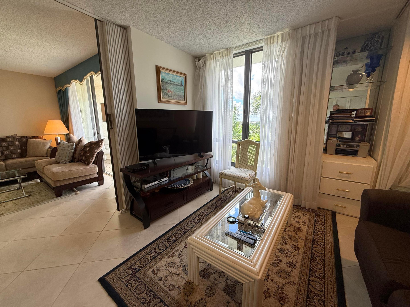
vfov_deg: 85.7
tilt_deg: -9.8
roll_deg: +0.0
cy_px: 154
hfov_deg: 102.1
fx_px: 166
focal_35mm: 14
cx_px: 205
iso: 100
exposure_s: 1/120
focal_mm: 2.22
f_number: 2.2
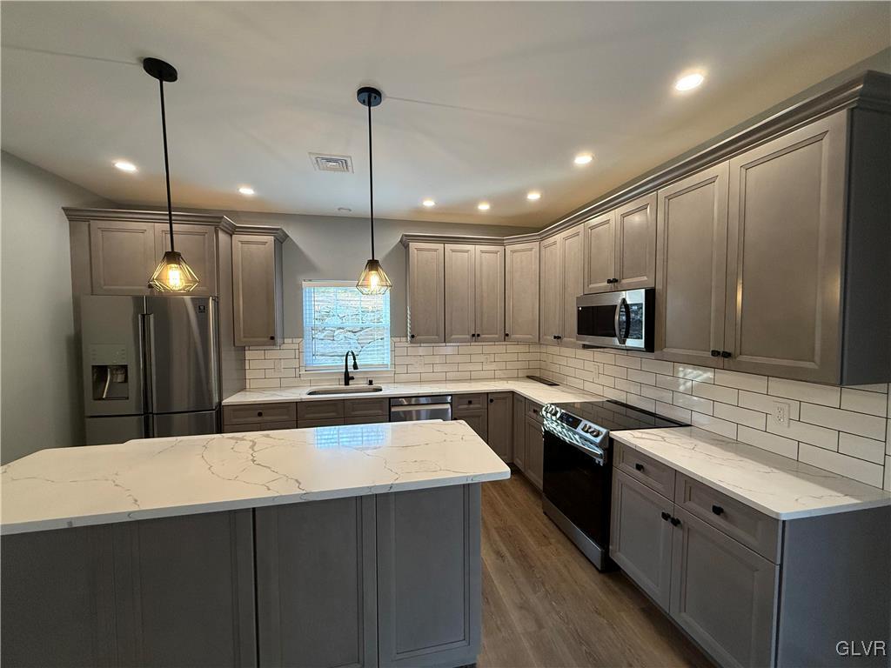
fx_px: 360
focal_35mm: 14
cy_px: 334
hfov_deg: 102.1
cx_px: 446
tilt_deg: -1.4
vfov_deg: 85.7
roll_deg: +0.0
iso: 200
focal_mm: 2.22
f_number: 2.2
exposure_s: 1/120
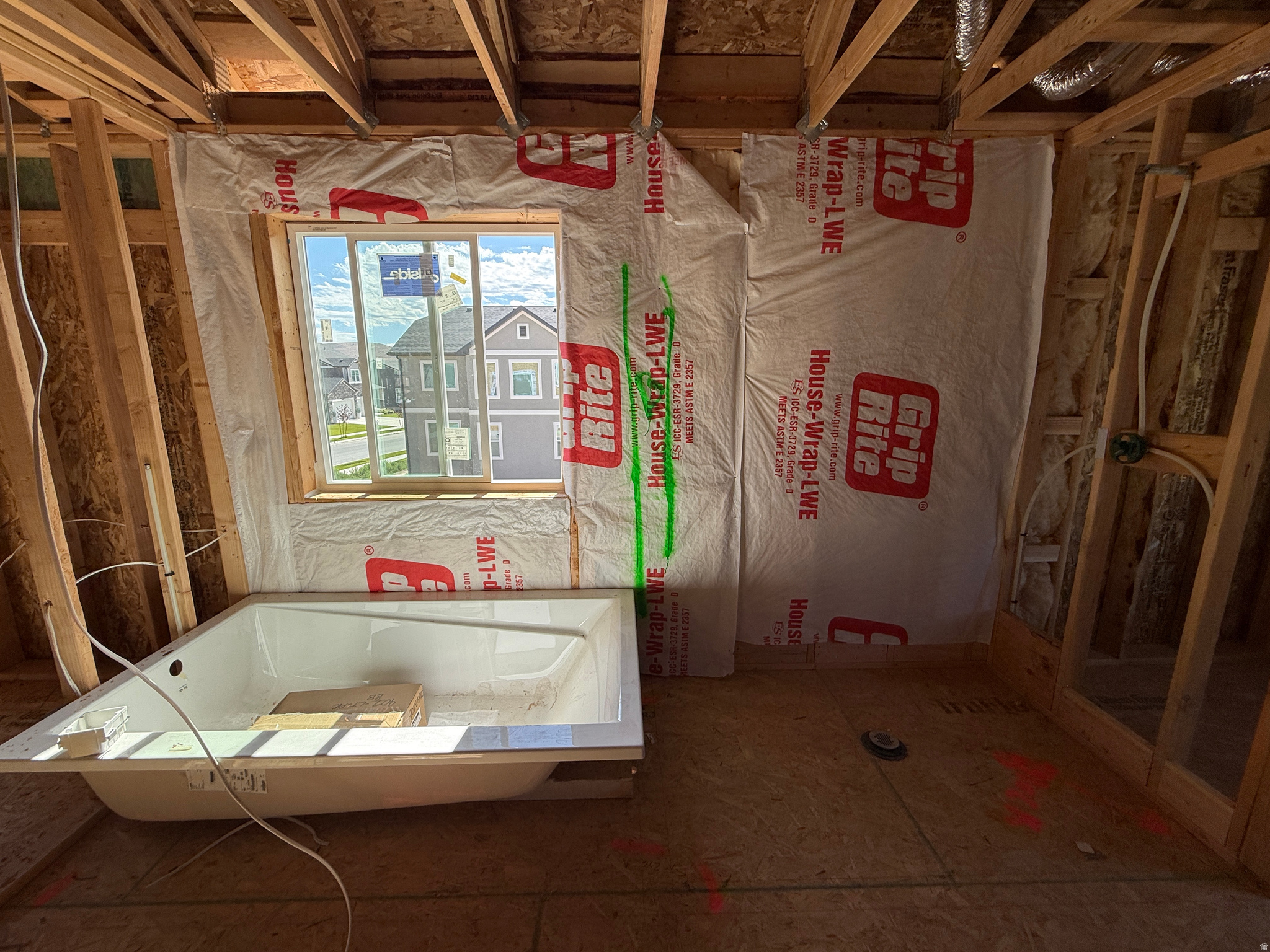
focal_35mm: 14
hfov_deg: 102.1
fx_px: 514
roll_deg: +0.9
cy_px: 476
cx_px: 635
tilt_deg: -11.1
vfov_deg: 85.7
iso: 50
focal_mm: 2.22
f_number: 2.2
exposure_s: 1/381
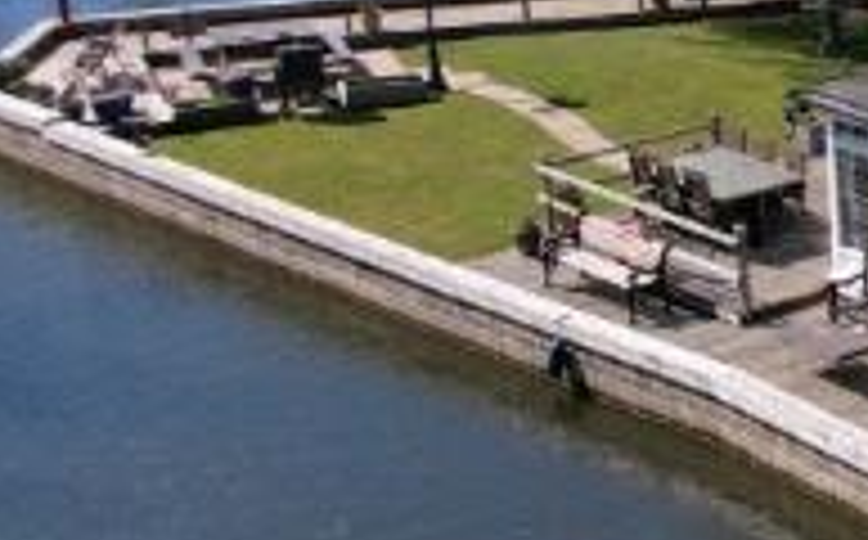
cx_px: 1354
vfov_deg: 10.9
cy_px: 128
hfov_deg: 15.9
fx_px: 2811
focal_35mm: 119
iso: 100
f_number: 2.8
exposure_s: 1/120
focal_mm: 8.38
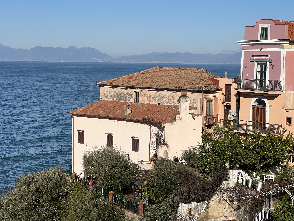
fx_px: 654
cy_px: 110
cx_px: 147
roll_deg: -0.8
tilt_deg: -4.2
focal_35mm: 77
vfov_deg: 19.1
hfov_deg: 25.3
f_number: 2.8
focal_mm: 9
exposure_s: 1/1575
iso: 32
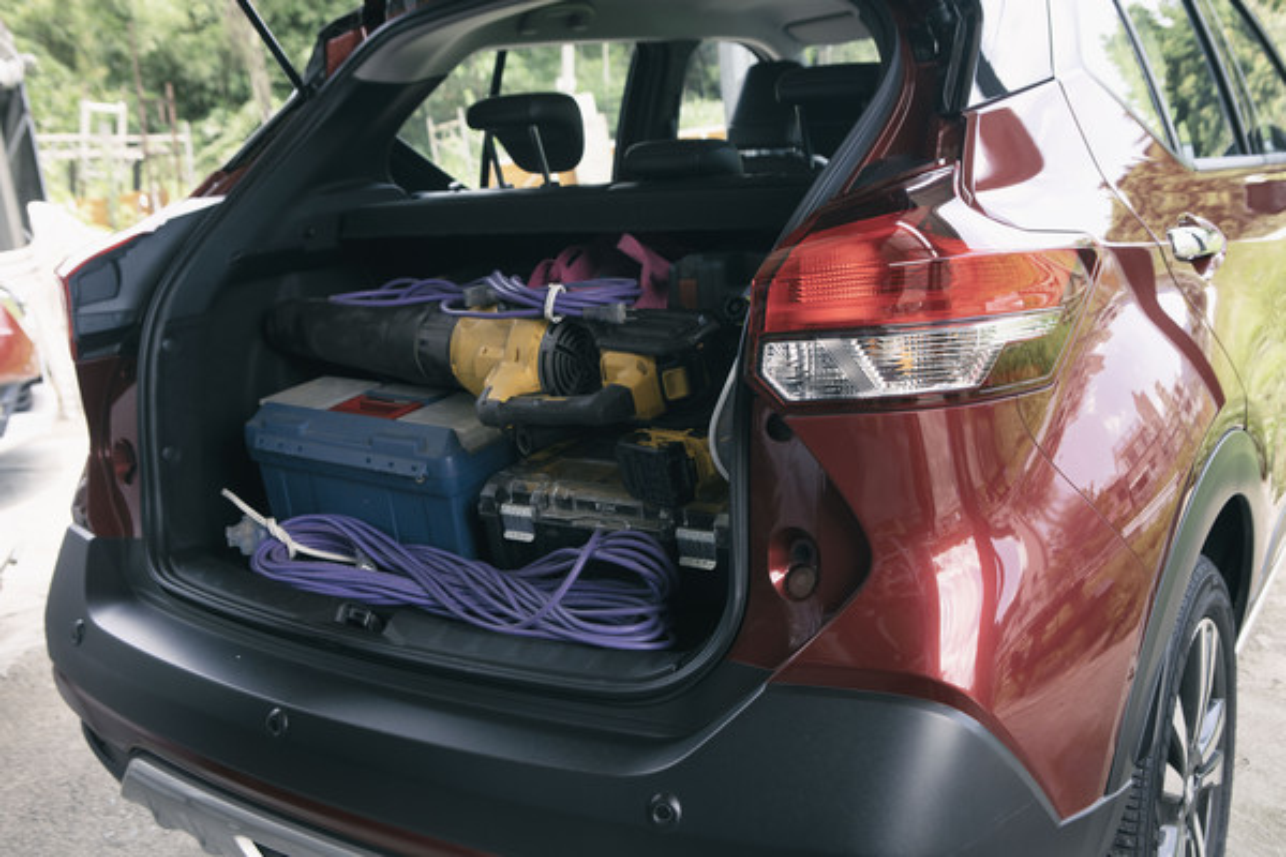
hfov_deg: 55.8
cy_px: 428
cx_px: 643
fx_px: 1214
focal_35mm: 34
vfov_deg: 38.9
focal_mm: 34
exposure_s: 1/160
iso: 500
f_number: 5.6
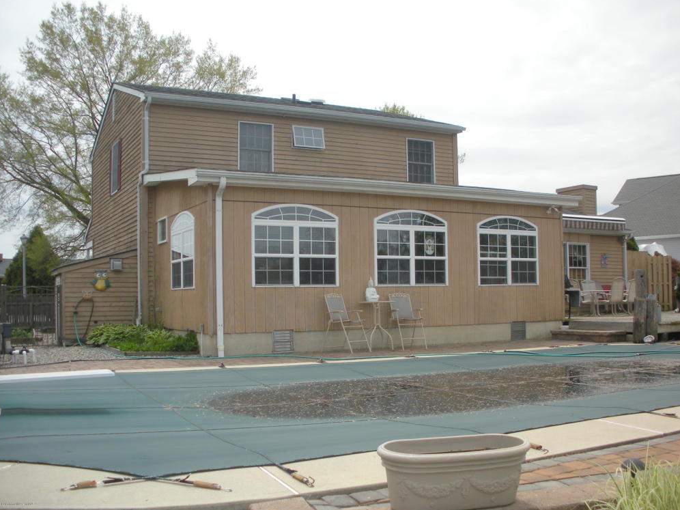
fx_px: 707
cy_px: 258
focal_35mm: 36
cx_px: 344
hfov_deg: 51.4
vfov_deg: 39.7
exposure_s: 1/1160
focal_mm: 6.3
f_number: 3.5
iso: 92
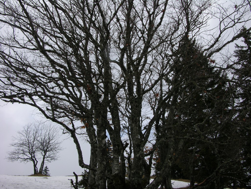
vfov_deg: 40.7
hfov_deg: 52.6
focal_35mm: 35
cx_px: 126
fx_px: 254
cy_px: 94
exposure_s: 1/214
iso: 50
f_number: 7.1
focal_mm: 8.9
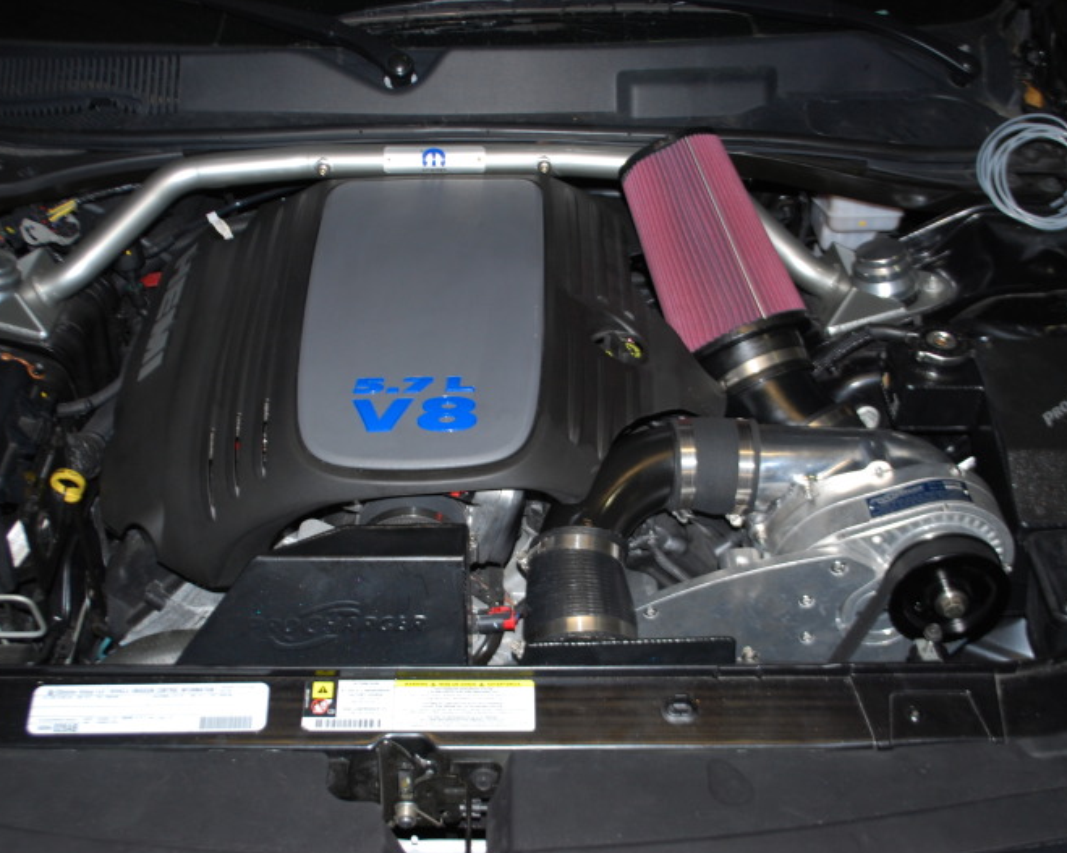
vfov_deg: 36.5
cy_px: 430
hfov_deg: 44.7
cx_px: 467
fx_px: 1295
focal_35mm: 41
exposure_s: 1/60
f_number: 4.2
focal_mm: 24
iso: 200
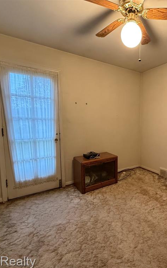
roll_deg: -0.1
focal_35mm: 20
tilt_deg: -4.8
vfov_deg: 85.1
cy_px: 135
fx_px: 146
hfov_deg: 56.0
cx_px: 130
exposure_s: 1/60
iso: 500
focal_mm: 2.22
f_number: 2.2
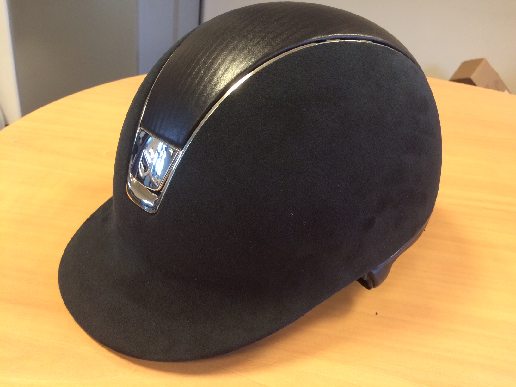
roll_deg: -7.1
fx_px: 432
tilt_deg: -28.7
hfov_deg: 61.7
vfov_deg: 48.2
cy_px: 194
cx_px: 258
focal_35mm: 29
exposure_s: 1/33
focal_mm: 4.15
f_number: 2.2
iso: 250
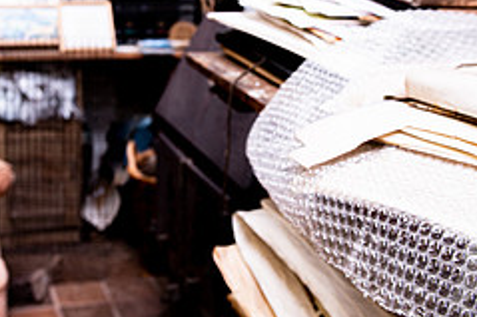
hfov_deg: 32.8
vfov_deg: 21.9
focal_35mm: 61
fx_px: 808
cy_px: 57
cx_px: 180
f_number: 5.6
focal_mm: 24
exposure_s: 1/10
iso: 64
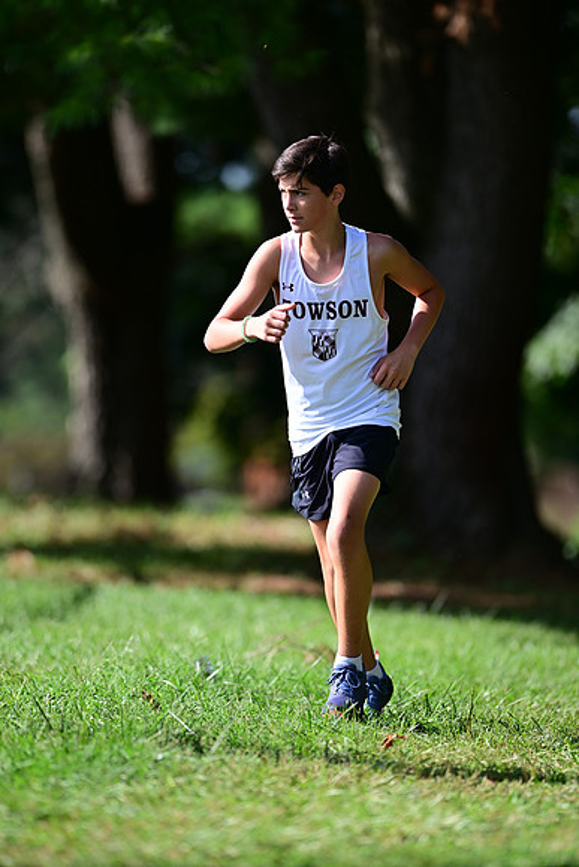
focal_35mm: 300
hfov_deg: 4.6
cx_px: 290
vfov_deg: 6.9
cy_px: 434
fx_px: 7233
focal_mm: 300
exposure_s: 1/2500
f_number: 2.8
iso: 320
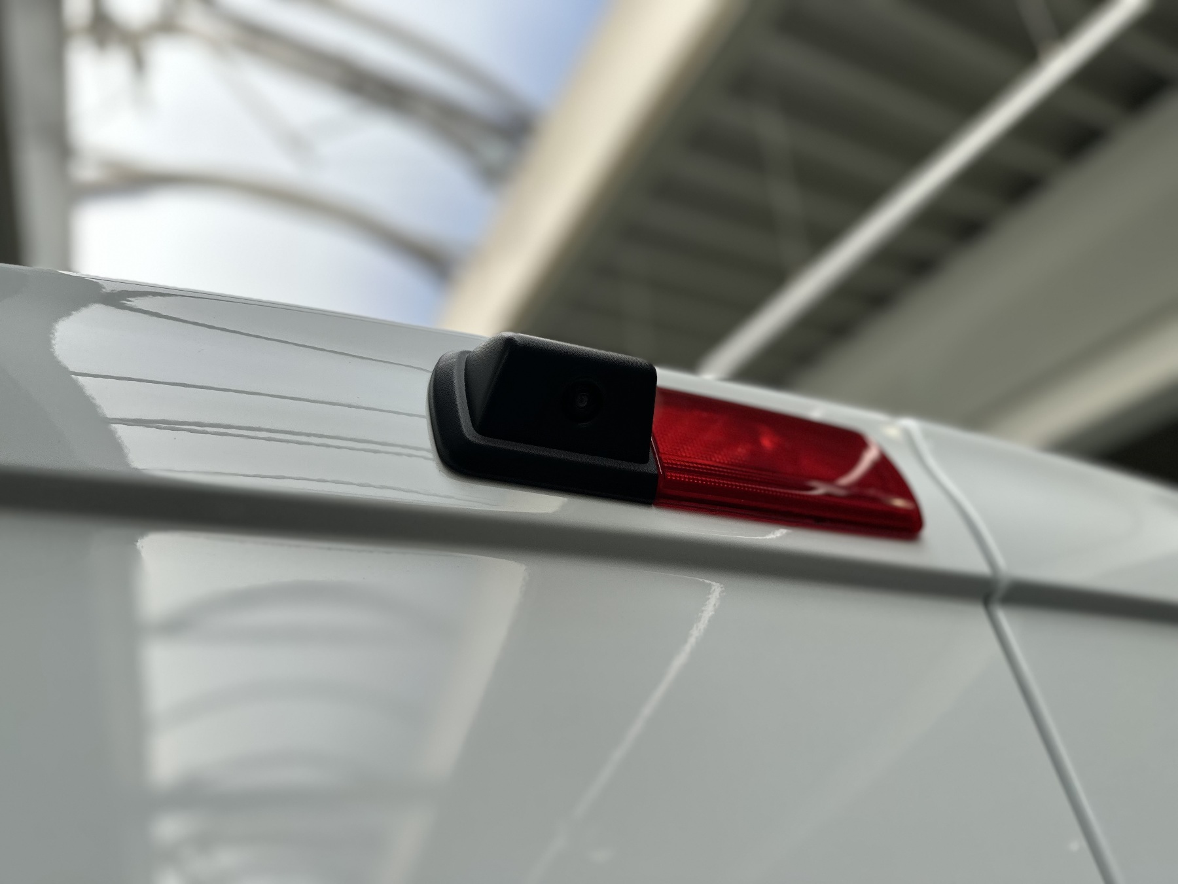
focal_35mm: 24
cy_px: 442
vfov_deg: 56.8
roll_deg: +2.6
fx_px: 817
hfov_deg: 71.6
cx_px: 589
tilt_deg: +27.2
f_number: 1.78
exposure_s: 1/1198
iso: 80
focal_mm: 6.86
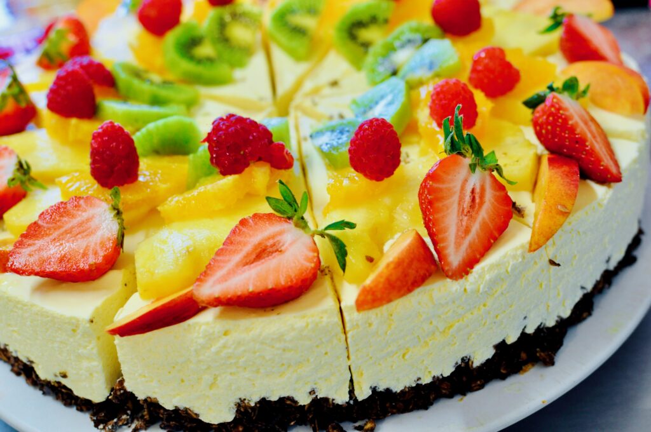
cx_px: 326
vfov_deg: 25.7
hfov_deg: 37.9
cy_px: 216
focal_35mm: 52
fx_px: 948
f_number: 4
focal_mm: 35
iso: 1000
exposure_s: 1/60
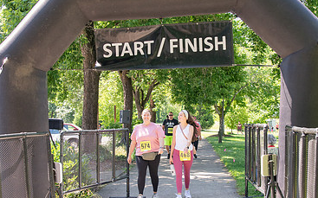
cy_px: 124
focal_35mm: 58
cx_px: 174
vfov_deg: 22.3
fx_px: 502
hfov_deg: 35.1
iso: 500
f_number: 4
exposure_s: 1/400
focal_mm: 24
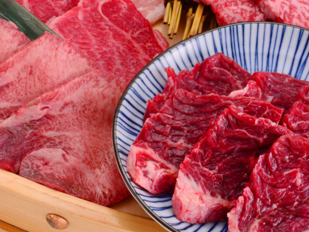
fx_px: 2053
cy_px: 73
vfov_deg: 6.5
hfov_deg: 8.6
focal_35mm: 230
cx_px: 9
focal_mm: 65
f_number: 22
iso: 100
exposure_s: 1/125
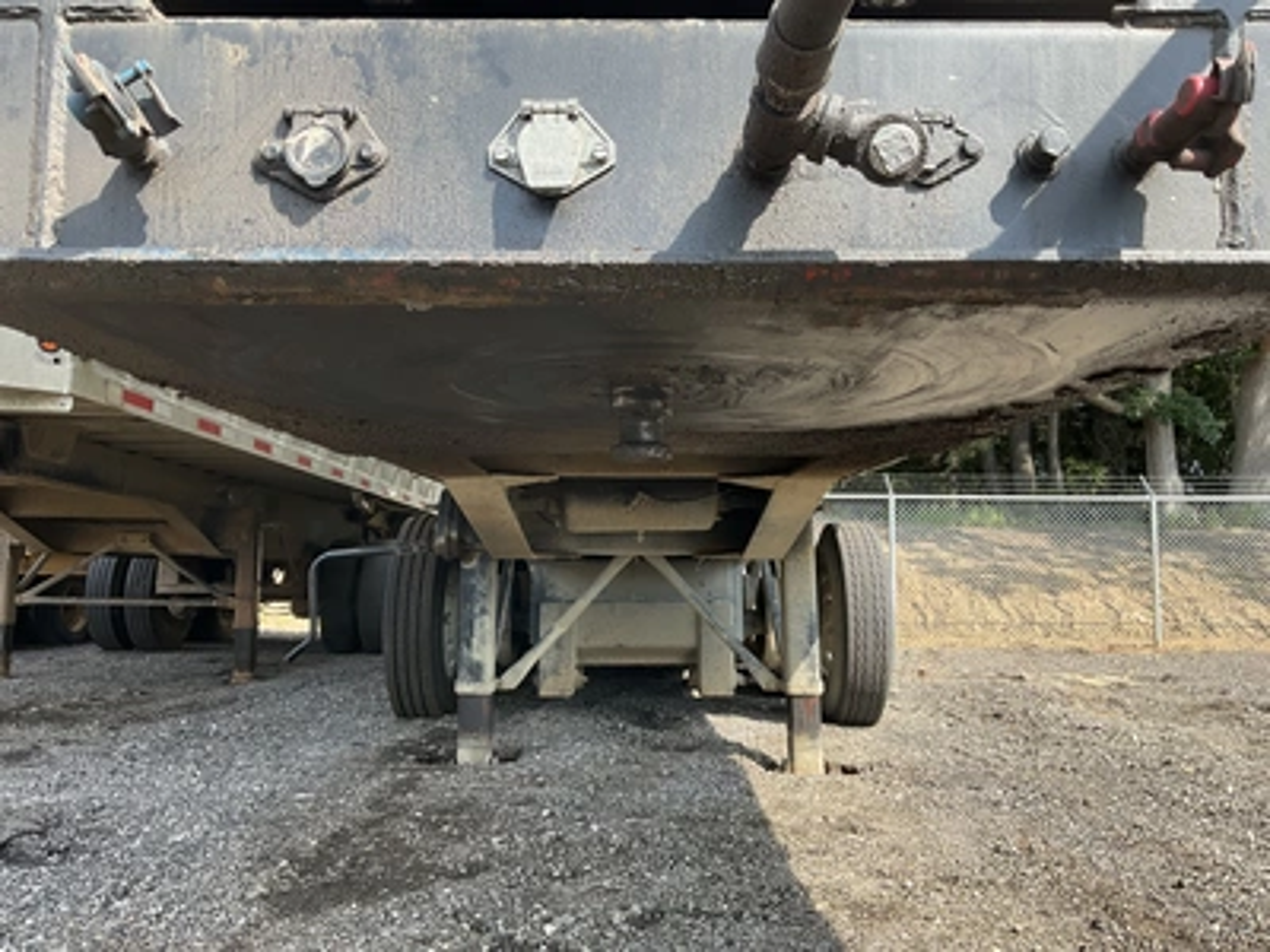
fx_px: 1064
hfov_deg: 61.7
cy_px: 476
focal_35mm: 29
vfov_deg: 48.2
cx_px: 635
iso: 25
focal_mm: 3
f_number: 1.8
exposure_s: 1/383
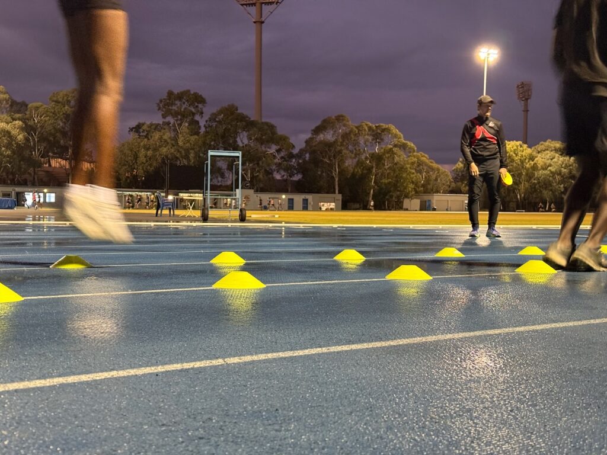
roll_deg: -1.2
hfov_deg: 39.7
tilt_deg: -2.0
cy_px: 228
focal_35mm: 48
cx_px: 304
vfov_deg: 30.3
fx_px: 842
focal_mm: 6.76
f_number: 1.78
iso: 400
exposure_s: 1/33
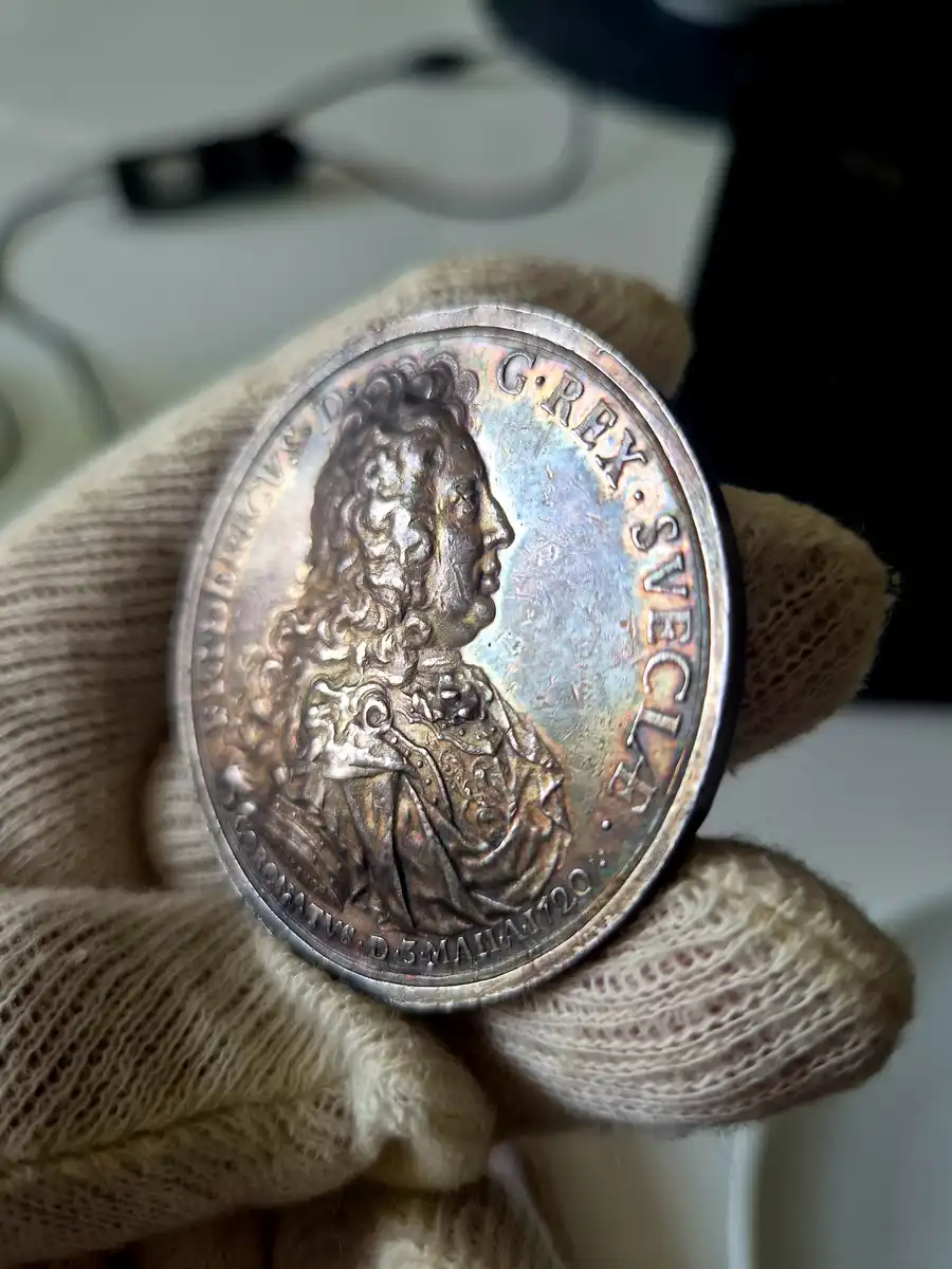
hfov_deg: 58.9
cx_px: 476
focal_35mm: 23
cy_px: 634
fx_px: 843
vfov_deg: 73.9
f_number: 1.8
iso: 50
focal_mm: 5.4
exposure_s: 1/182
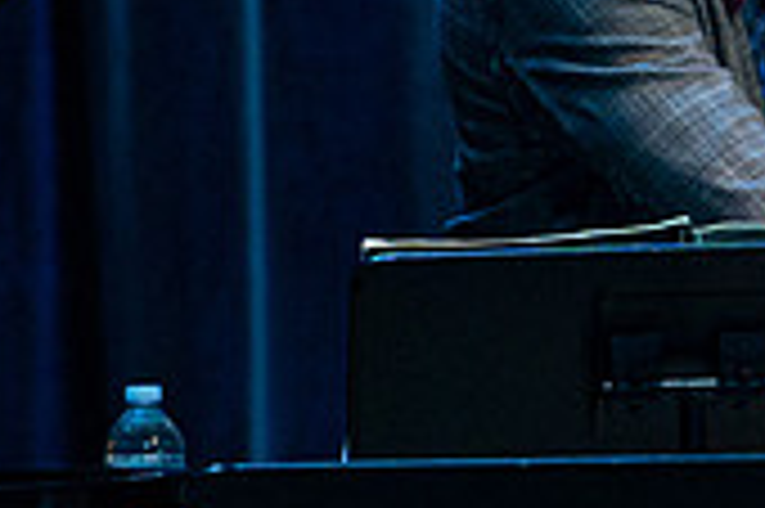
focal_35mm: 1227
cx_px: 1010
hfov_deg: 1.7
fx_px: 26048
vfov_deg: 1.1
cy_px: 414
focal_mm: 200
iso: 2500
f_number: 6.3
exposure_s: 1/250
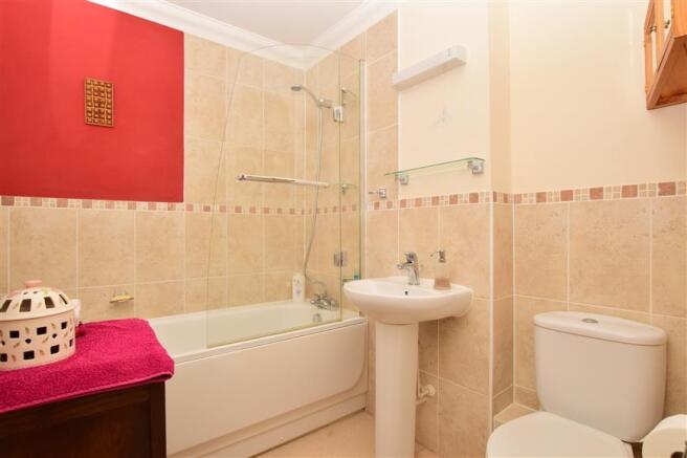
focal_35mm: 17
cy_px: 229
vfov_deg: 69.6
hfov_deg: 92.5
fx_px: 329
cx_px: 344
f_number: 10
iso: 400
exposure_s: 1/50
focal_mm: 11.5
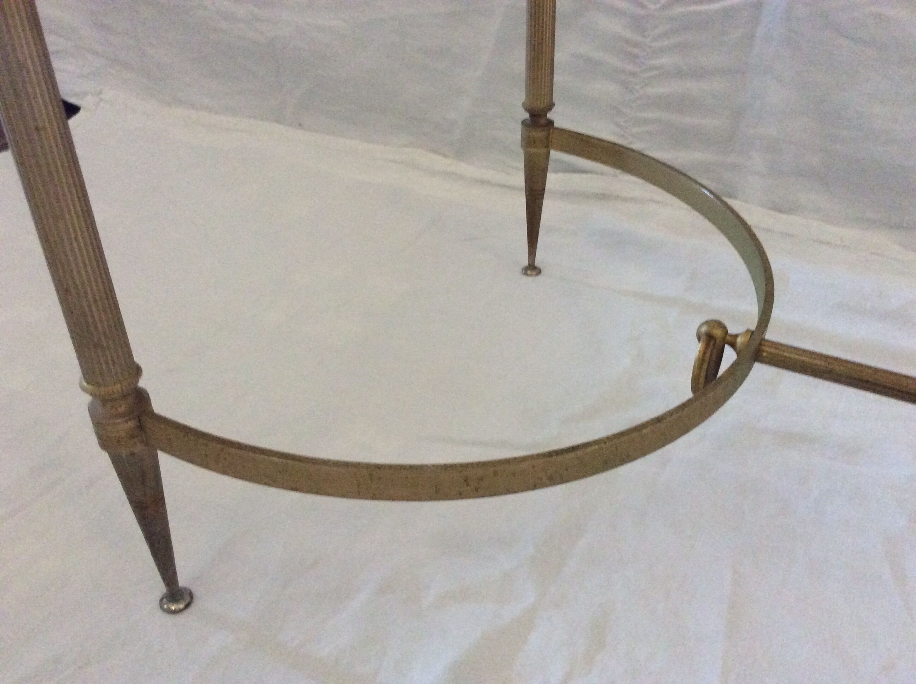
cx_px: 458
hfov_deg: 56.9
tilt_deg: -34.4
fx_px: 846
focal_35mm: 32
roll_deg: +3.1
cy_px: 342
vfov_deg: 44.1
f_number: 2.4
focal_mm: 3.3
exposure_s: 1/20
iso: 320
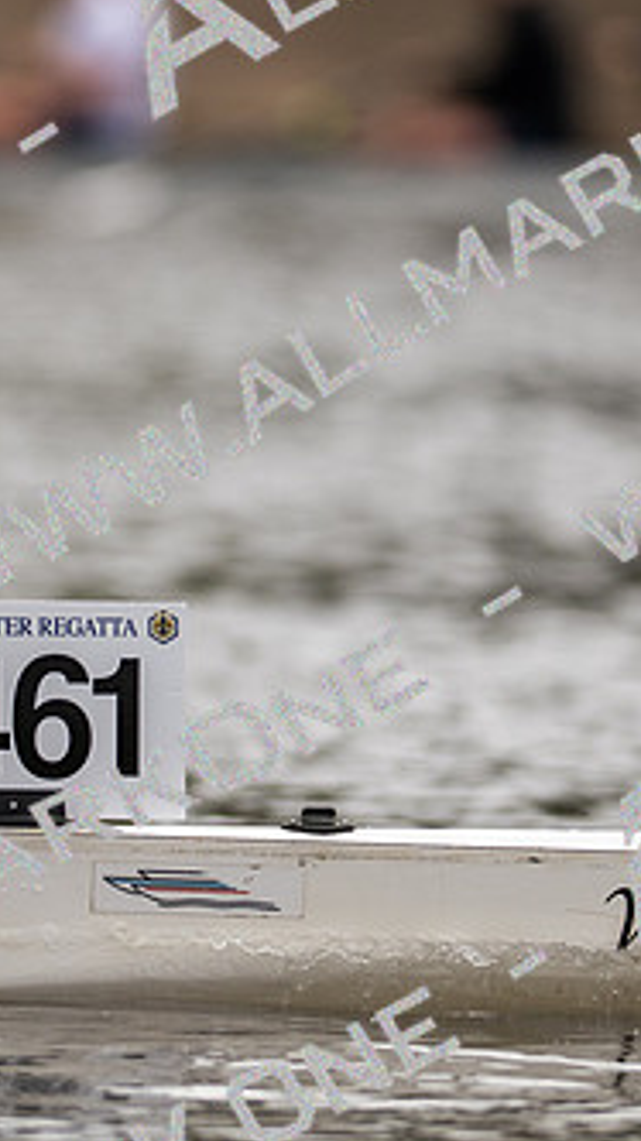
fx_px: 24839
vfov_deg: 2.6
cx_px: 326
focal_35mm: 821
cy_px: 620
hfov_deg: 1.5
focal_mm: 300
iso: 200
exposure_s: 1/2000
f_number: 4
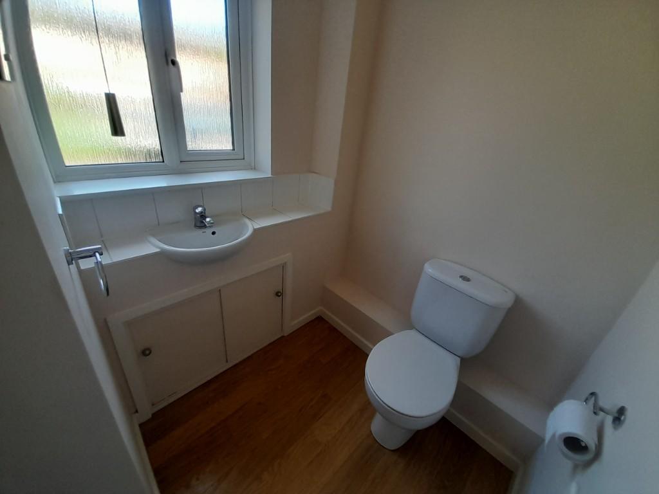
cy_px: 247
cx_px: 330
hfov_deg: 106.2
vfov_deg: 89.9
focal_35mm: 13
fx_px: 247
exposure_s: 1/50
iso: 50
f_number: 2.2
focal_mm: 1.13
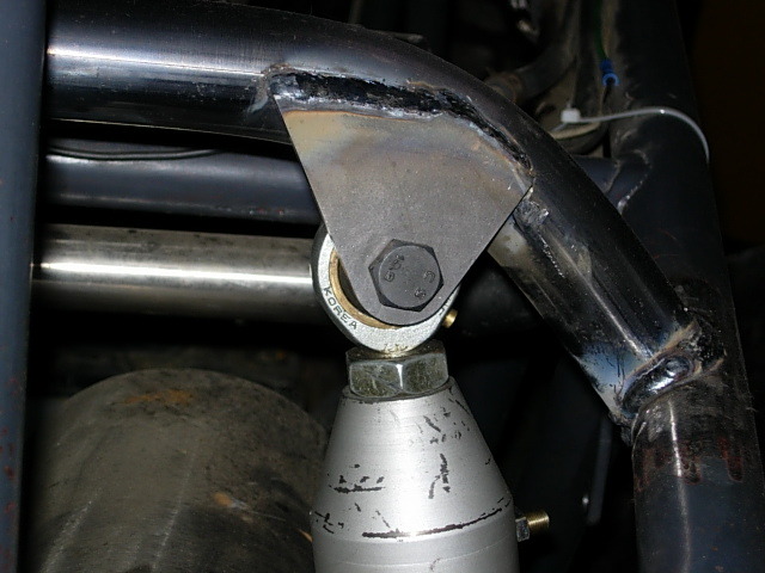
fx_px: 2276
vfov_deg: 14.4
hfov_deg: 19.1
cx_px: 382
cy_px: 286
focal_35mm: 103
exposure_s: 1/64
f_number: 4.6
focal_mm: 21.3
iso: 79
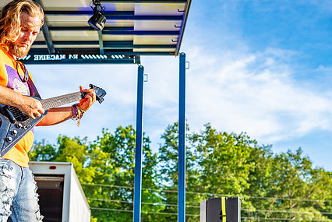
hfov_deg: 29.6
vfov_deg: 20.0
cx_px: 188
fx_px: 628
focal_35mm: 68
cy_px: 129
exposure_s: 1/400
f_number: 4.5
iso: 100
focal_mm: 50
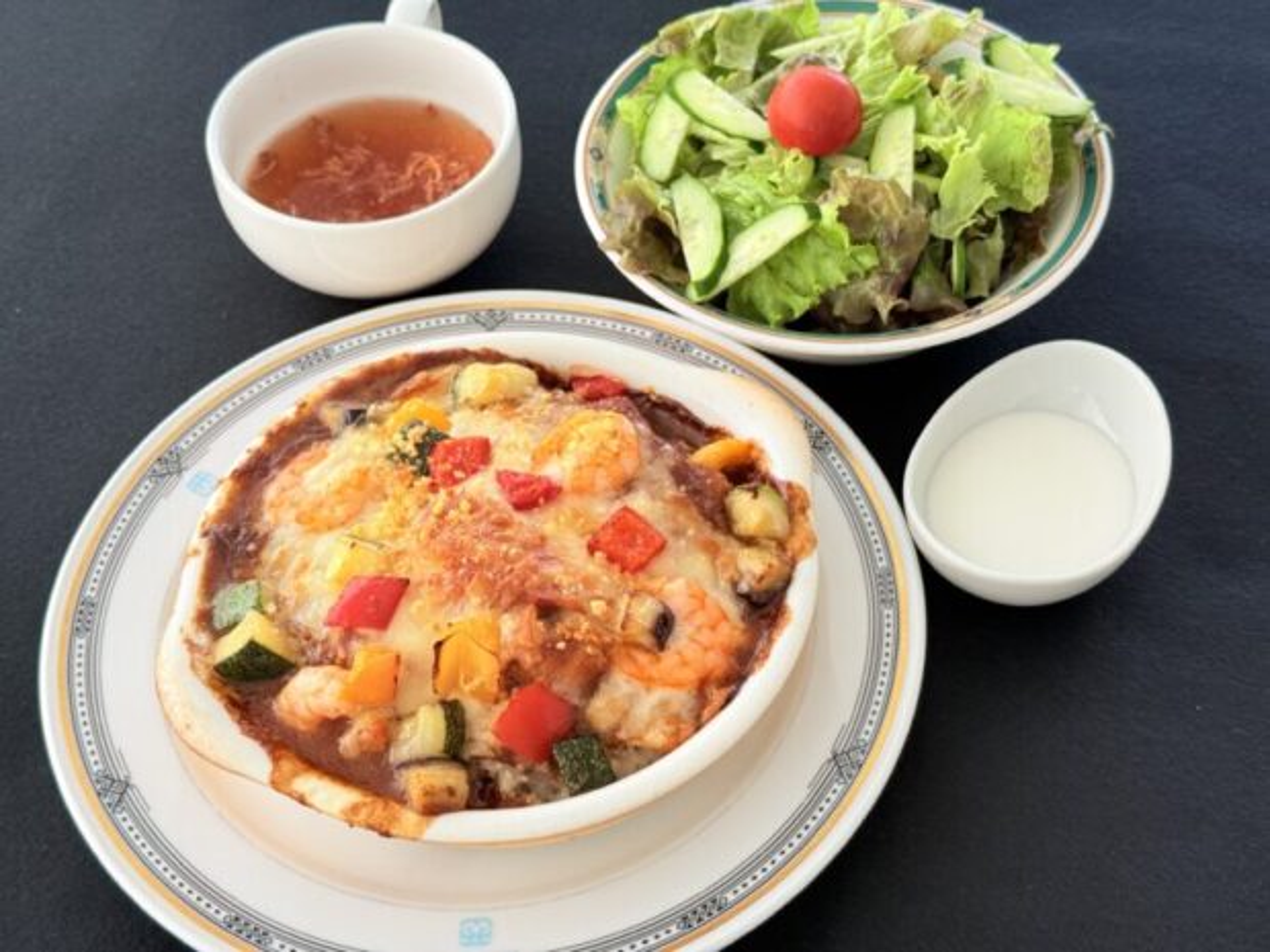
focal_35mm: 48
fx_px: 1761
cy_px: 476
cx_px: 635
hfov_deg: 39.7
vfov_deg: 30.3
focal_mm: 6.76
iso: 64
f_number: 1.78
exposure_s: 1/460
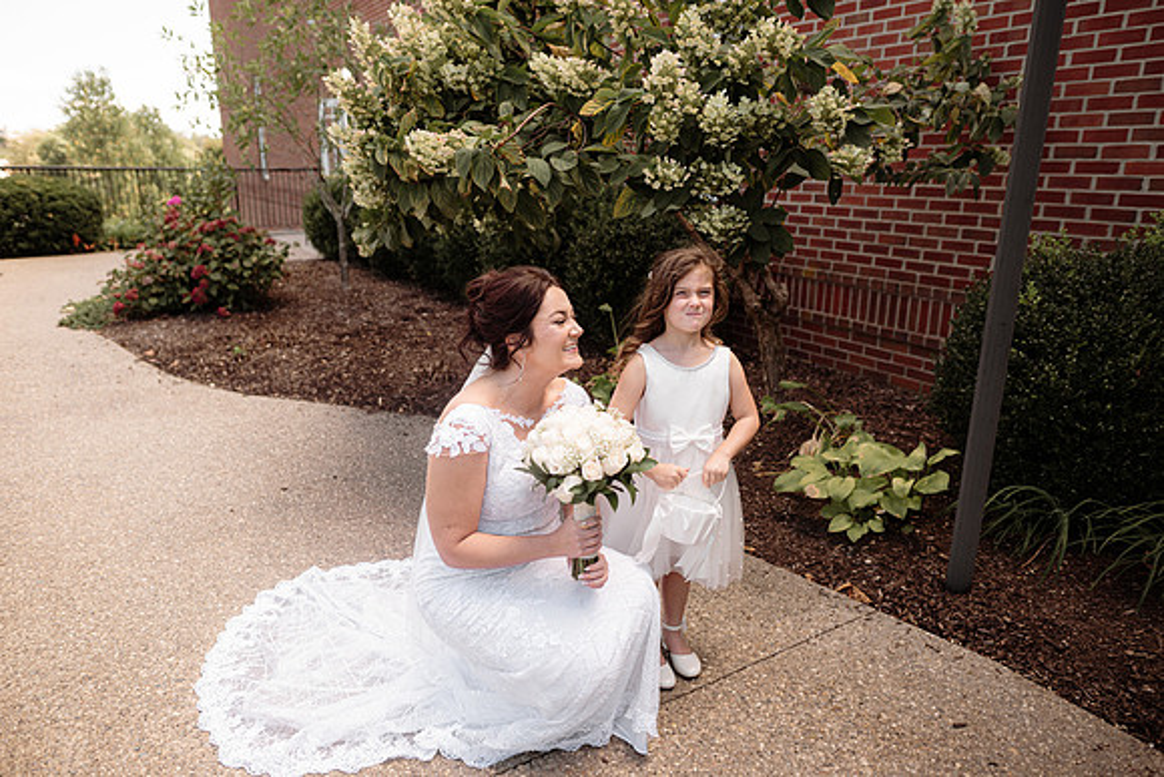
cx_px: 582
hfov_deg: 73.7
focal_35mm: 24
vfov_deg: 53.2
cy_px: 388
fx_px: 776
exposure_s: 1/500
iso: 160
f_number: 2.8
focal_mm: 24
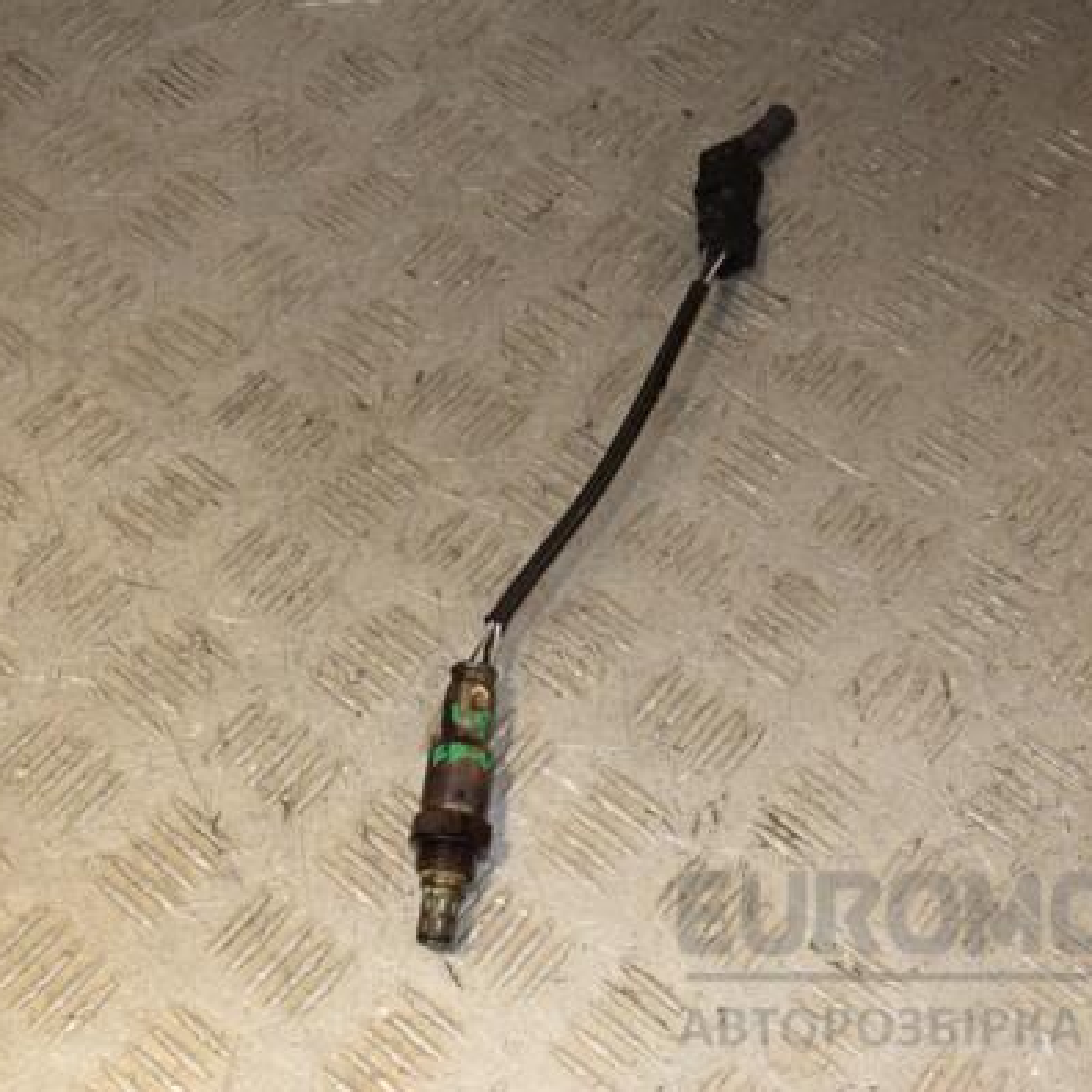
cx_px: 626
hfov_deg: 29.5
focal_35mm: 58
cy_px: 546
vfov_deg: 29.6
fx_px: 2070
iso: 800
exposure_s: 1/200
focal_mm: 30
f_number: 9
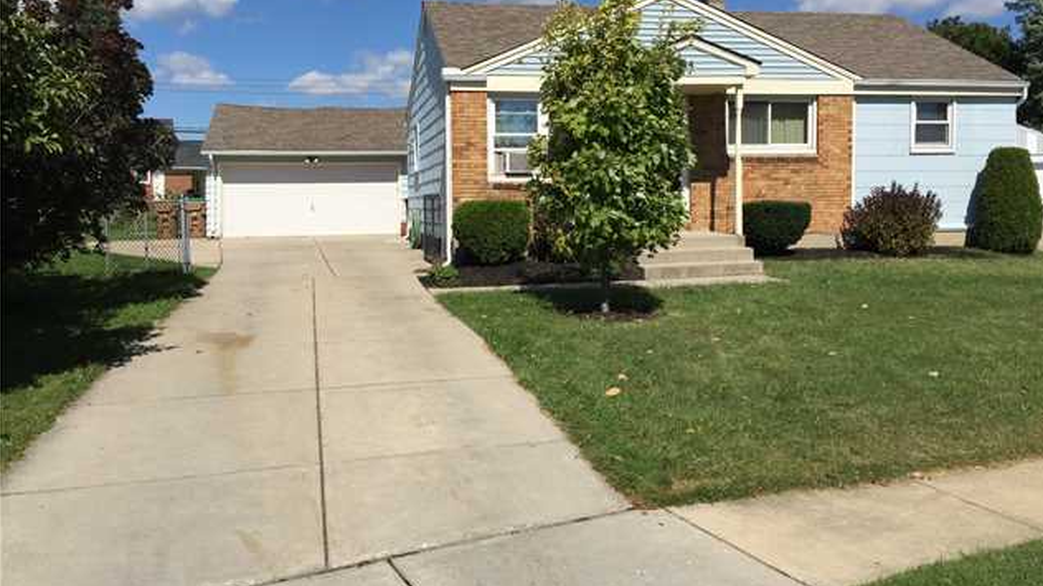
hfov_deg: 61.0
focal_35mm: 32
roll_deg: +0.1
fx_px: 885
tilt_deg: -6.3
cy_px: 249
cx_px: 526
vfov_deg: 36.6
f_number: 2.2
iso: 32
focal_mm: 4.15
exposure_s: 1/3300
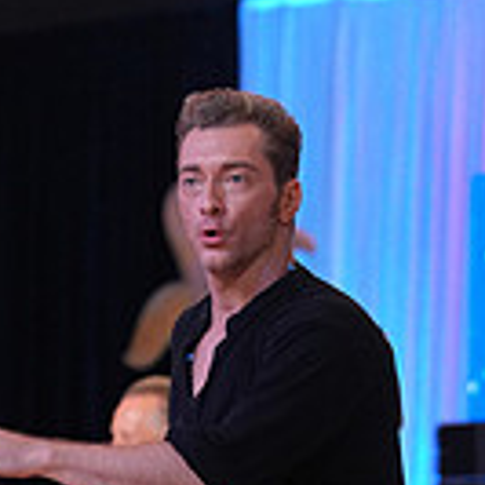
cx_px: 618
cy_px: 919
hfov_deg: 4.9
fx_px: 5596
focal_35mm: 353
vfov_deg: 4.9
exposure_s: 1/400
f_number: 4
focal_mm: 95
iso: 2500
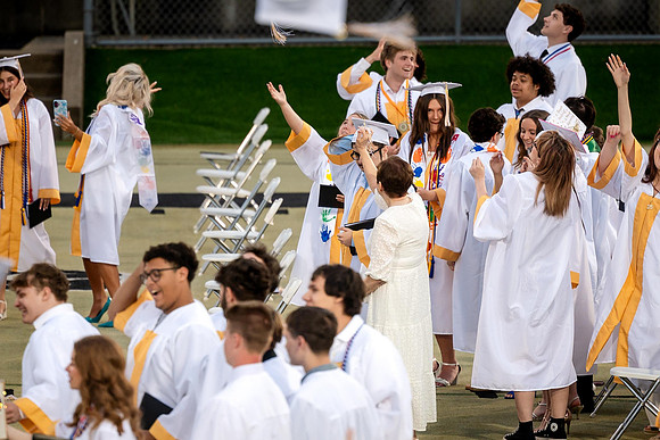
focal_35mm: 483
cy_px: 124
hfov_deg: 4.3
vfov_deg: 2.8
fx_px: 8856
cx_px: 310
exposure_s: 1/500
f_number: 2.8
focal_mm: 200
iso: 640
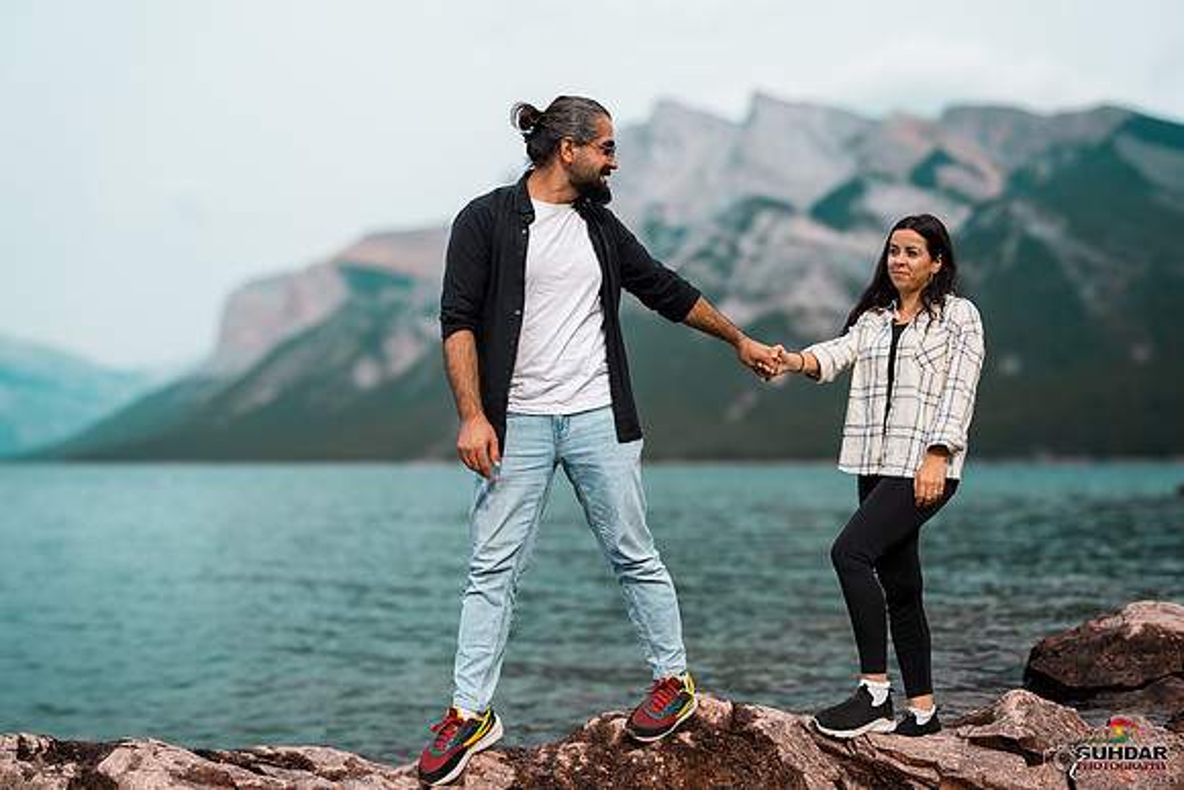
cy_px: 395
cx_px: 592
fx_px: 1151
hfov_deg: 54.4
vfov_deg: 37.9
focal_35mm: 35
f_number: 2.8
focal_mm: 35
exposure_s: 1/3200
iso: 200
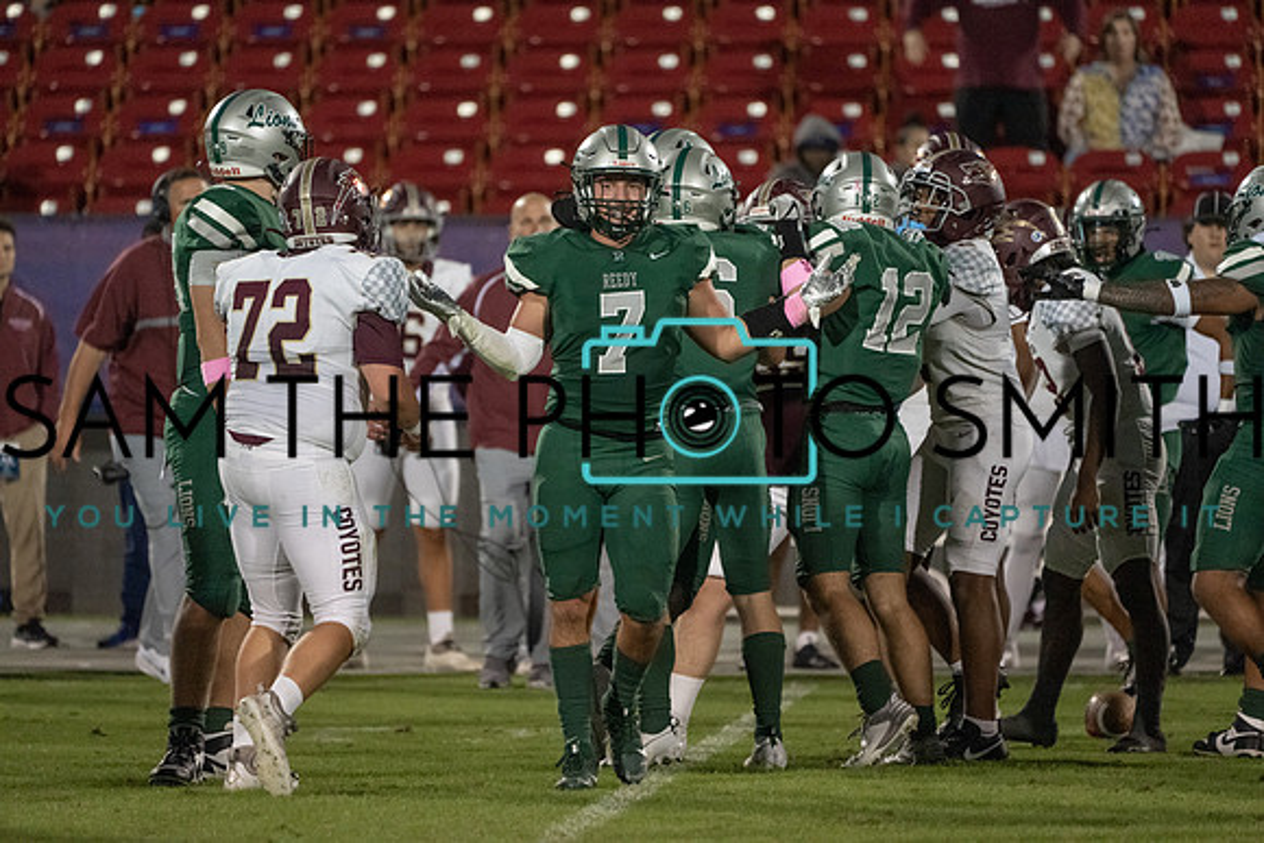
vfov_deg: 3.4
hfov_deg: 5.2
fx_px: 14047
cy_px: 422
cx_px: 632
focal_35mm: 400
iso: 10000
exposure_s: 1/1250
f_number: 5.6
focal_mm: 400
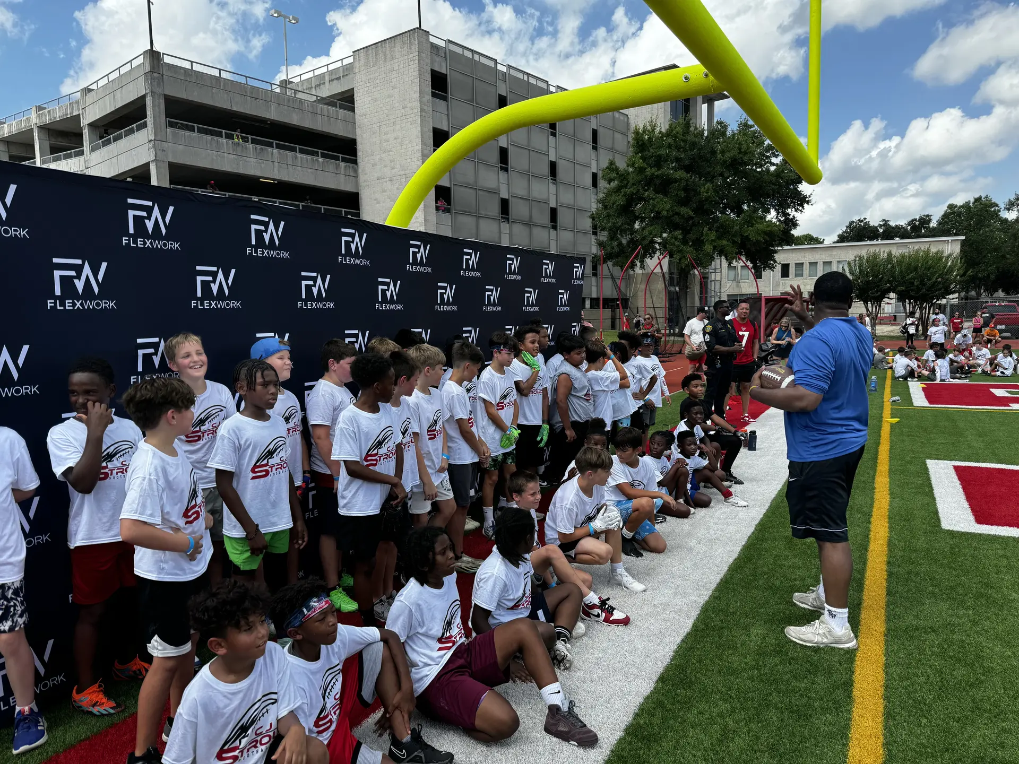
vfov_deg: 56.8
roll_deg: +0.9
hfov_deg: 71.6
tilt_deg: -5.7
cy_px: 382
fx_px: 706
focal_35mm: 24
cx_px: 510
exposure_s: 1/2041
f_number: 1.78
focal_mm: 6.76
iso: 80
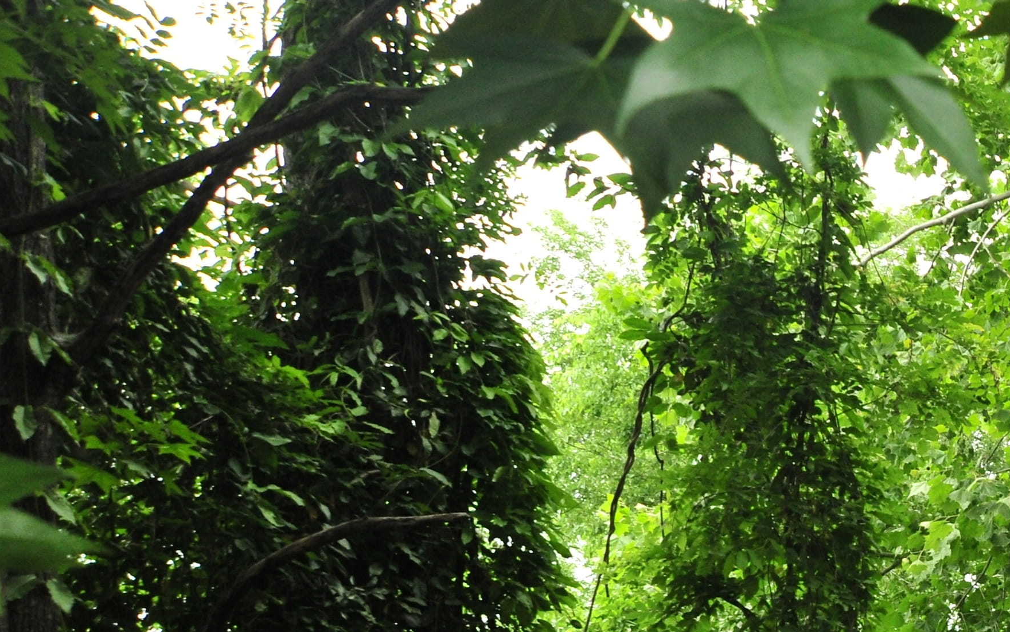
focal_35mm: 84
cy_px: 877
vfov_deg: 14.7
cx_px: 1550
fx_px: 2312
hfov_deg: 20.7
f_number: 6.3
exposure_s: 1/160
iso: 800
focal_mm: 24
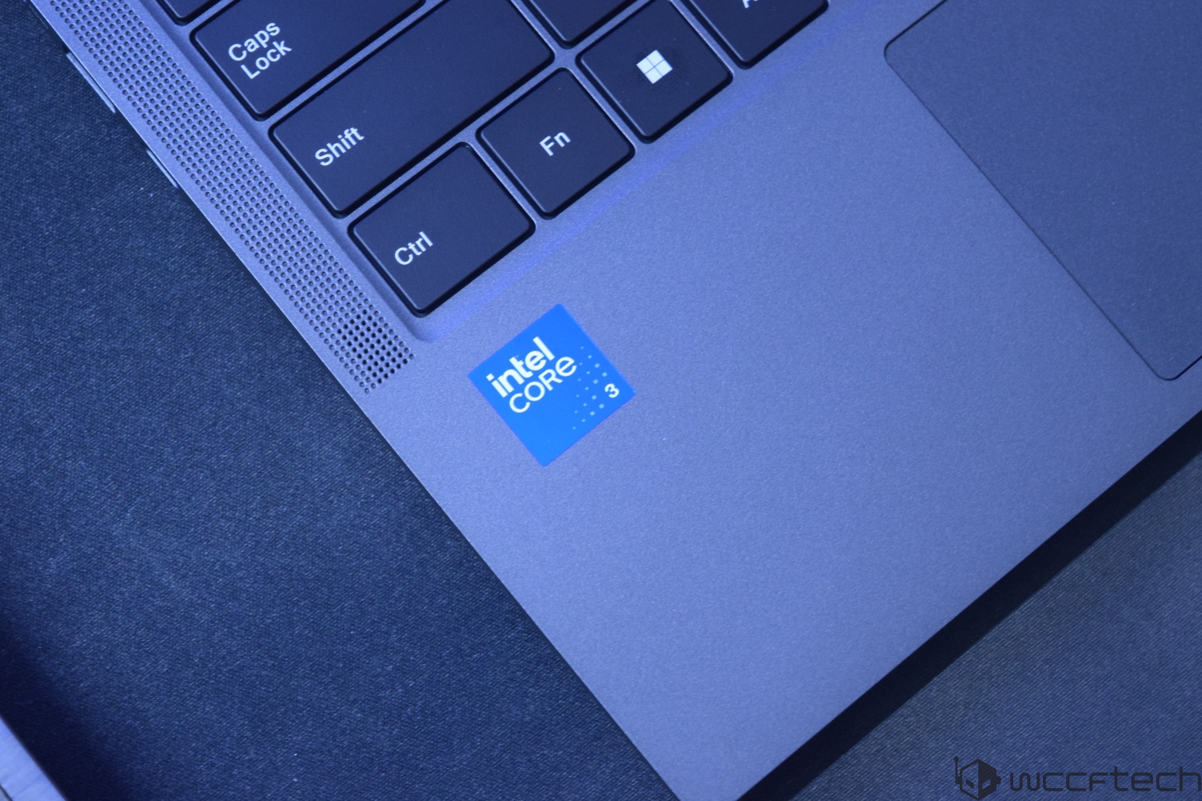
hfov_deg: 24.6
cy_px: 400
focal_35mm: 82
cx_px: 601
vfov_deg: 16.6
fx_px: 2754
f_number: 5.6
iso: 1600
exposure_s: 1/10
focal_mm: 55
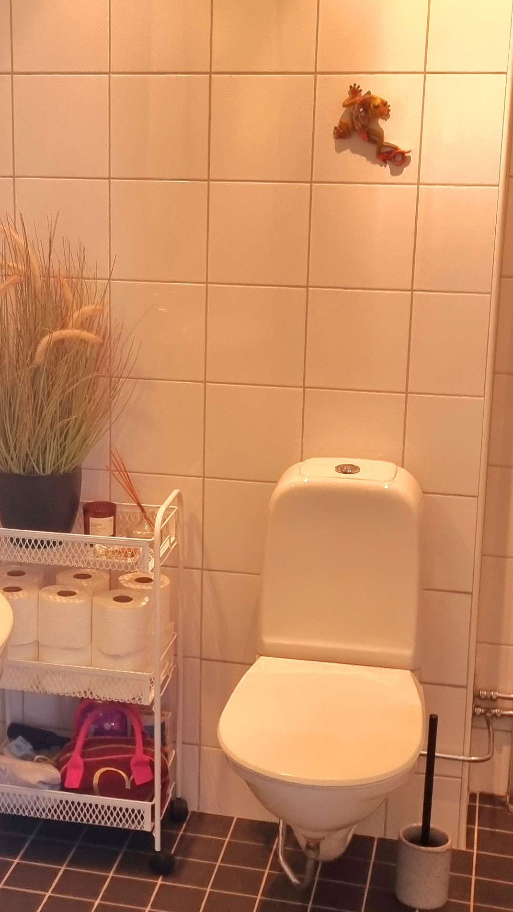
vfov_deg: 34.9
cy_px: 465
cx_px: 148
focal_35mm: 60
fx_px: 1451
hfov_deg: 19.9
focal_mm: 5.4
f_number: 1.8
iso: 200
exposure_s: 1/100
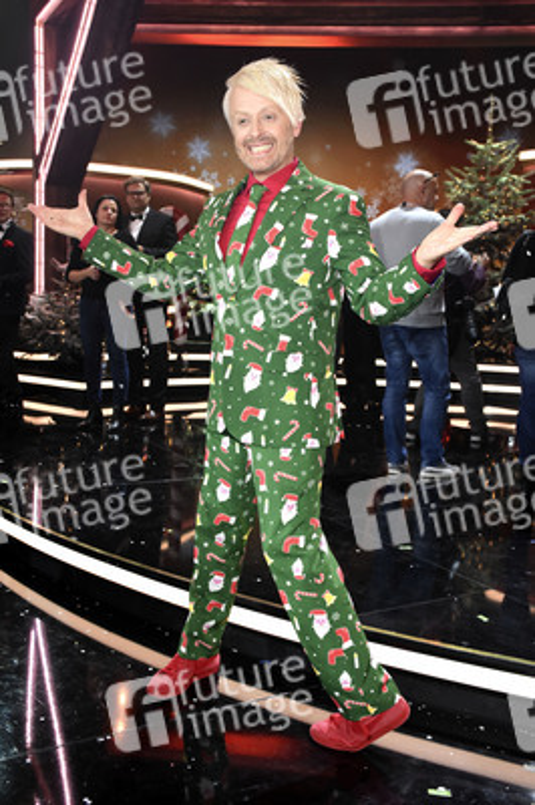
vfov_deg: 53.2
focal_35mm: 36
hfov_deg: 36.8
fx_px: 804
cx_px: 268
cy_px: 402
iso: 1600
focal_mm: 24
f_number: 6.3
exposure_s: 1/60
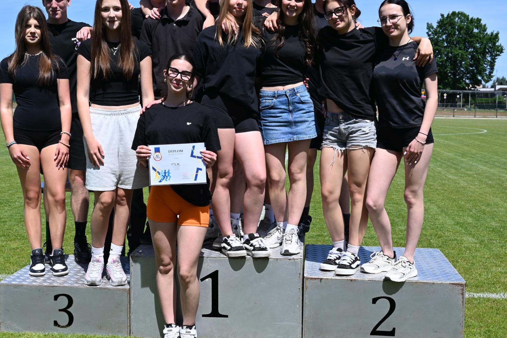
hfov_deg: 39.0
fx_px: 715
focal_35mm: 51
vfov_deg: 26.6
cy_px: 157
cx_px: 238
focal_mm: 33.5
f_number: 7.1
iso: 100
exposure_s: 1/400
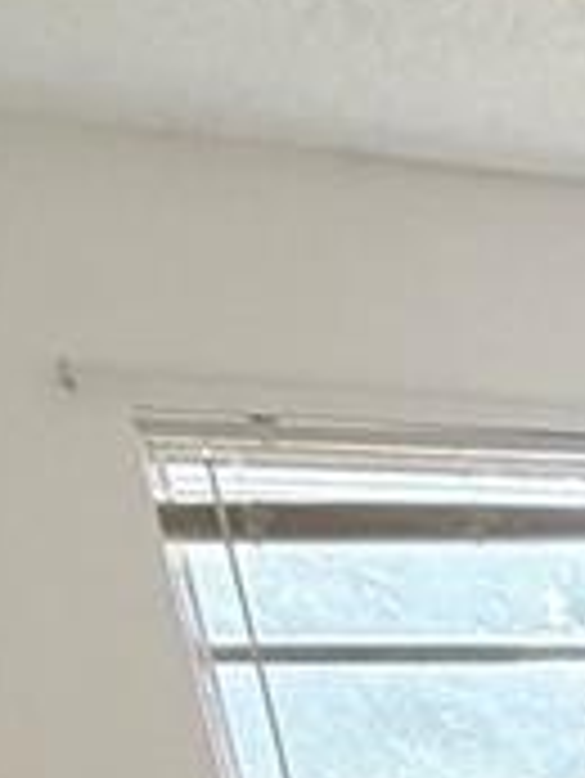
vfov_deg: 16.3
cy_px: 1484
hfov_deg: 10.8
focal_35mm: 97
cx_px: 1710
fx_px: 2183
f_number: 2.2
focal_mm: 2.22
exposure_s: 1/60
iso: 500
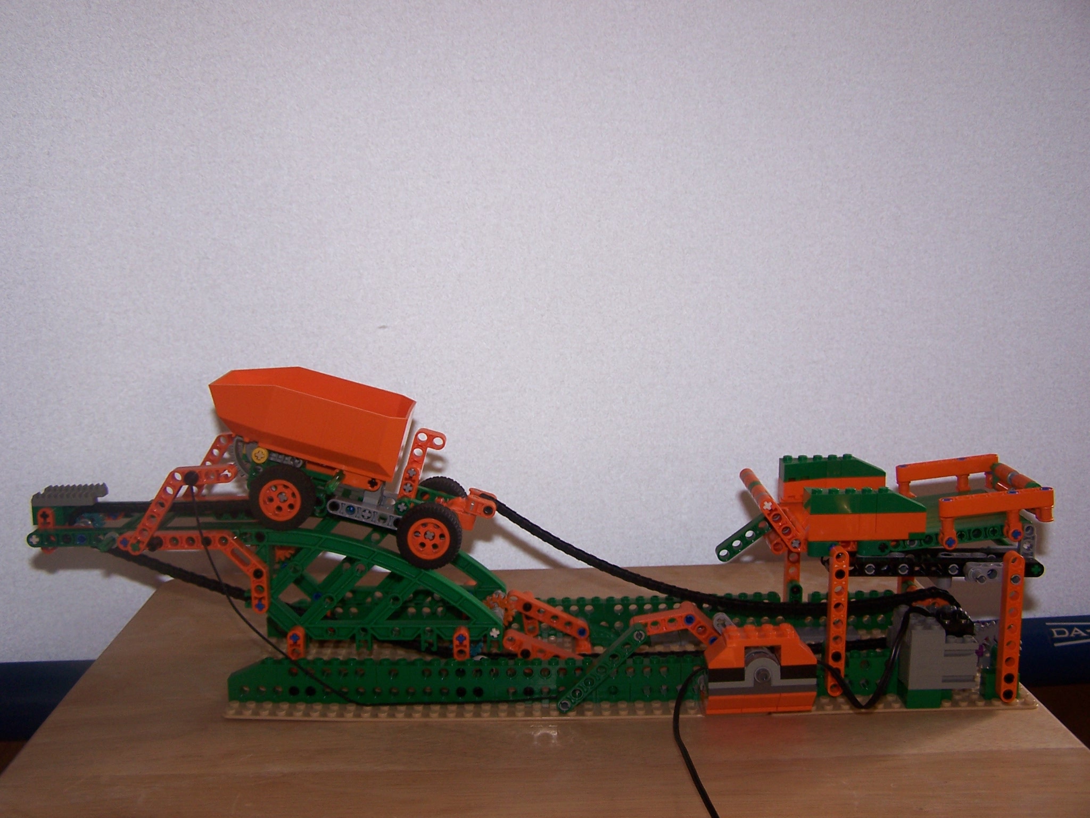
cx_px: 545
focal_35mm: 38
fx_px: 1197
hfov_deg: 49.0
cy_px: 409
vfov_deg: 37.7
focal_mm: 6.3
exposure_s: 1/60
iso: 80
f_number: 2.8
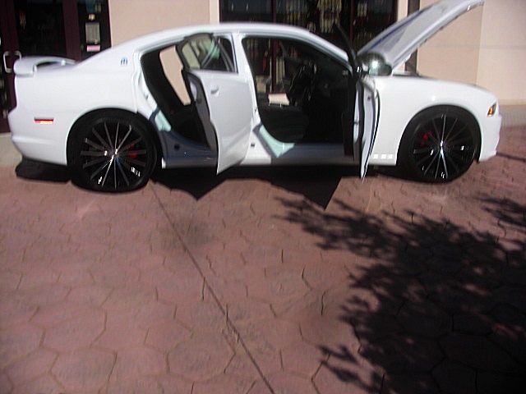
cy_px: 197
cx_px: 263
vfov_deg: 39.7
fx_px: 547
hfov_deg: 51.4
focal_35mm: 36
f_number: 7.9
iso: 50
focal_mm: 6.3
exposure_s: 1/250
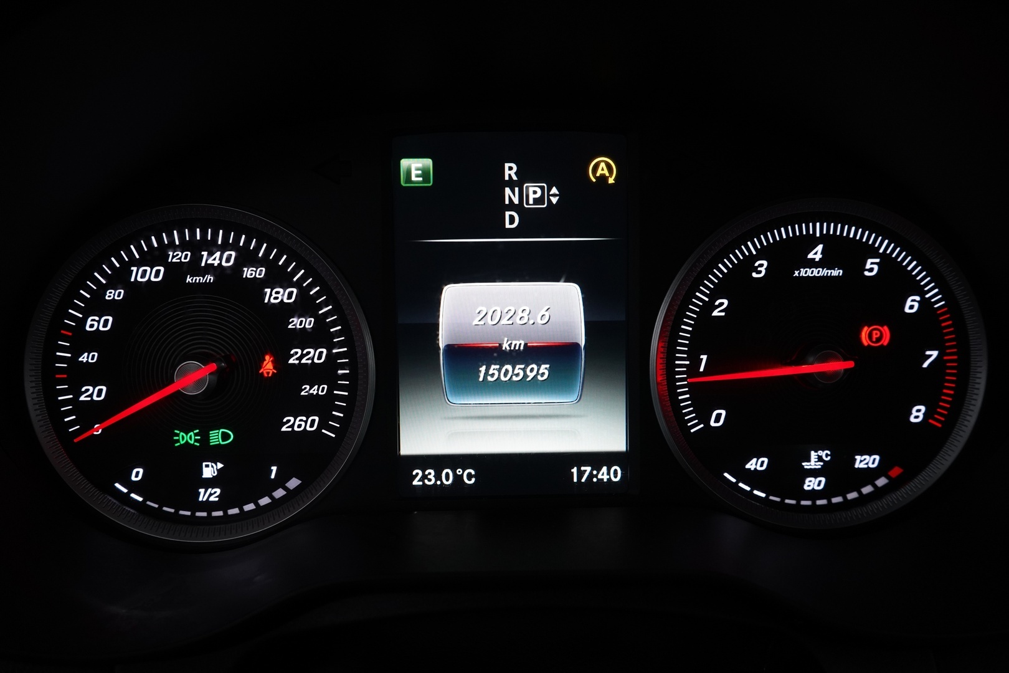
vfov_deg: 46.4
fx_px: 785
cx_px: 504
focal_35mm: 28
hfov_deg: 65.5
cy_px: 336
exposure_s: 1/40
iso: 1600
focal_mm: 28
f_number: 5
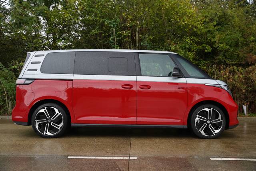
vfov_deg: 35.6
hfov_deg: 51.5
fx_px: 265
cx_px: 128
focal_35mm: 37
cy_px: 86
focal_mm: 37.3
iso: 250
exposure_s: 1/160
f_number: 4
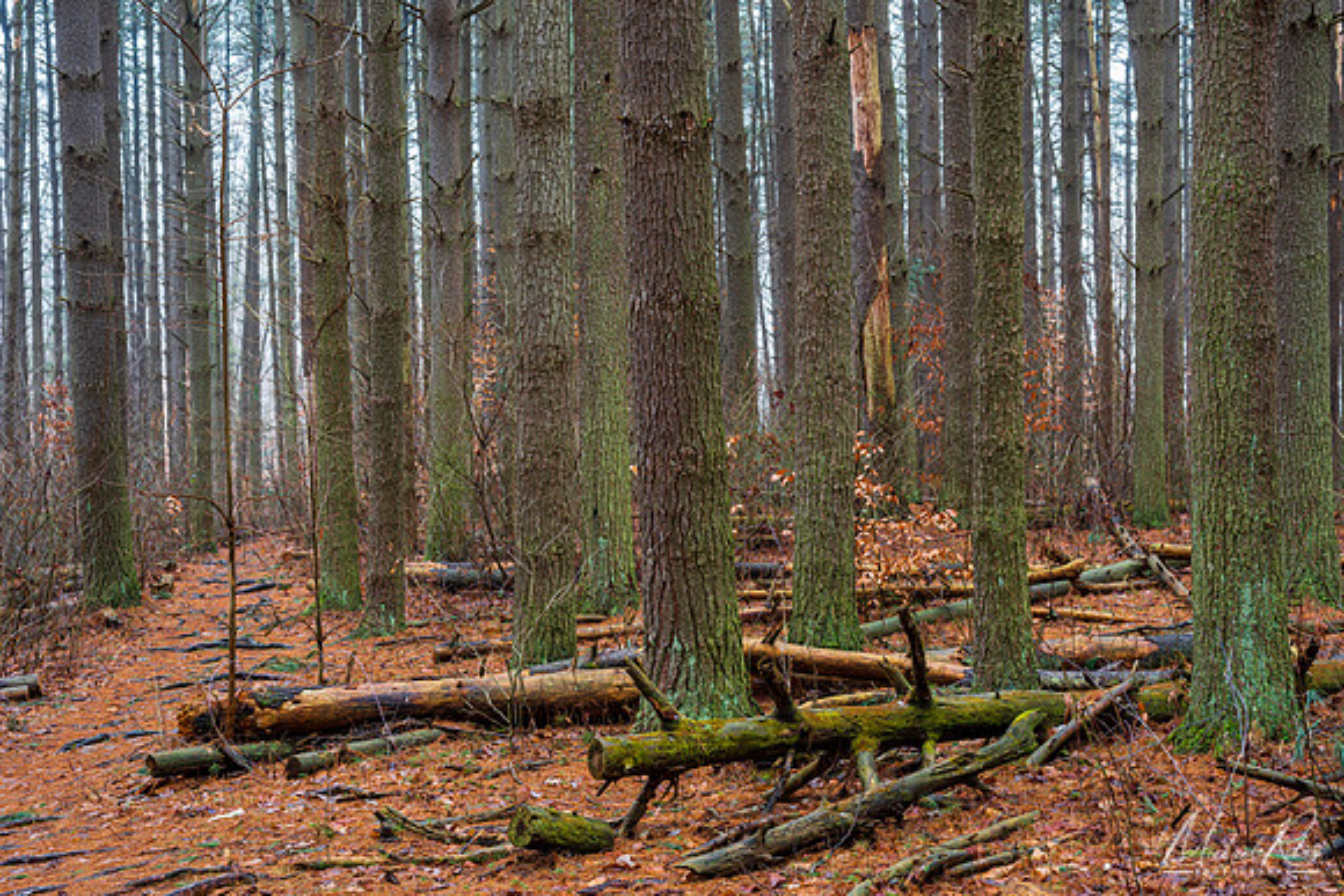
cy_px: 448
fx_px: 1867
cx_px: 672
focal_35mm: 50
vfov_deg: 27.0
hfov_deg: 39.6
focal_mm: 50
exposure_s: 1
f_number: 11
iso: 64
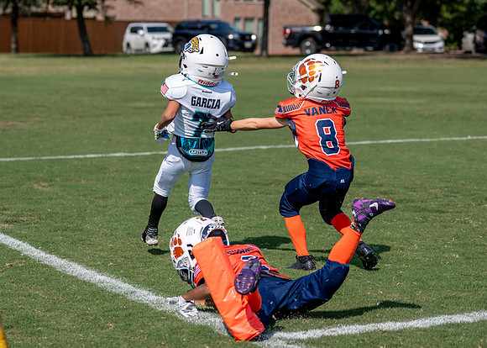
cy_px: 139
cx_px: 210
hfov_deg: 18.8
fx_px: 1469
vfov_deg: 13.5
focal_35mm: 106
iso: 160
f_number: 2.8
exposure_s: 1/2500
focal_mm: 70
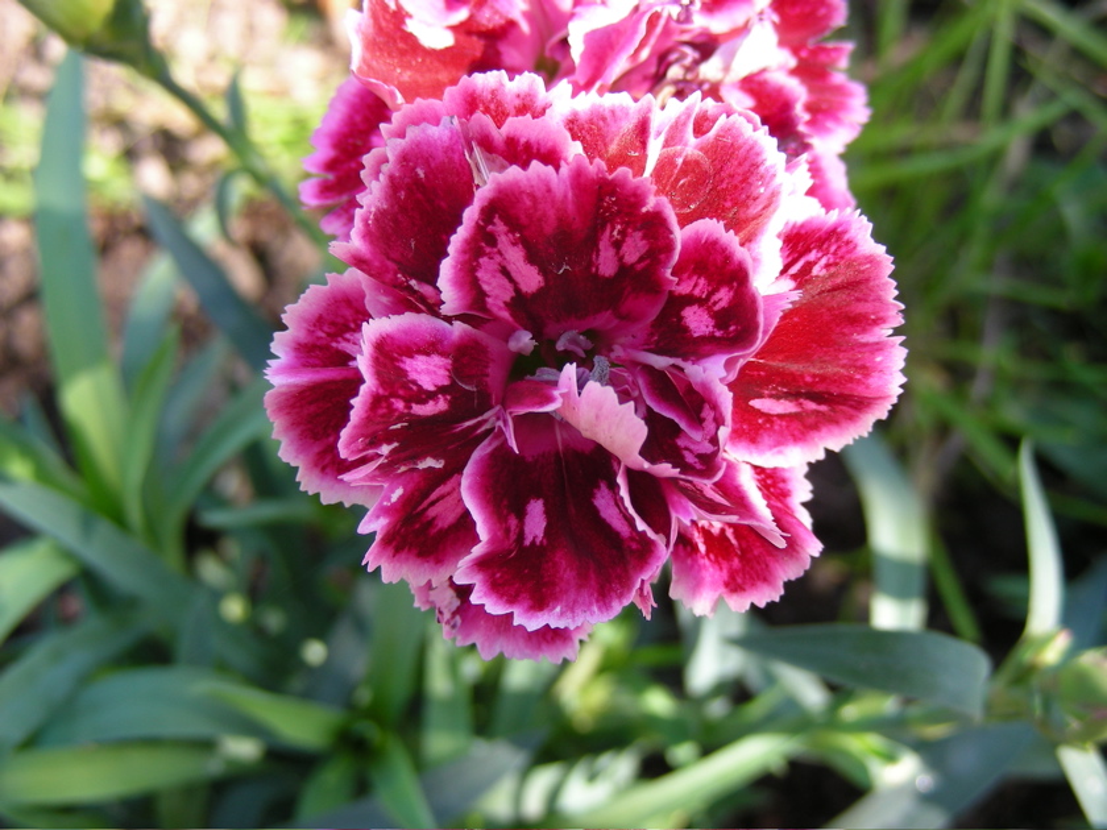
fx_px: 1407
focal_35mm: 44
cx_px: 554
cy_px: 415
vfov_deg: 32.9
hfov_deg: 42.9
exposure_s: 1/57.7
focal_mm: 7.4
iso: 50
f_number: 3.5
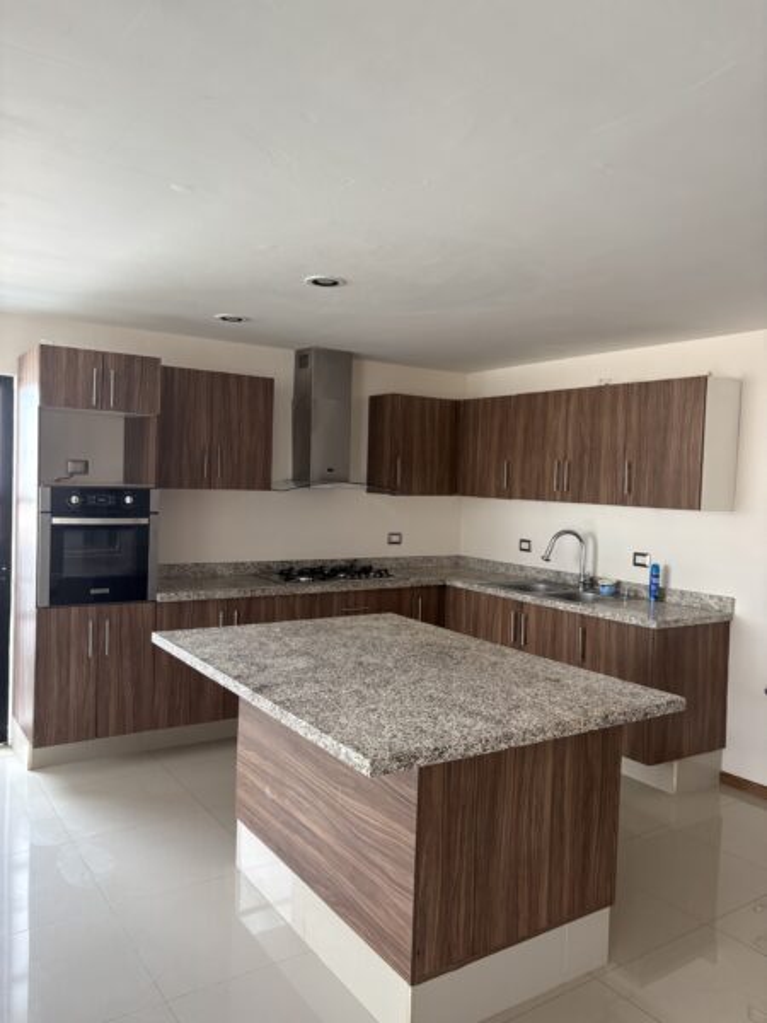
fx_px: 768
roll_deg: -2.8
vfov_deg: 67.3
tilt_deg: +0.6
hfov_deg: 53.1
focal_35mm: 26
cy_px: 512
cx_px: 384
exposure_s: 1/101
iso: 125
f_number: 1.6
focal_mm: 5.96
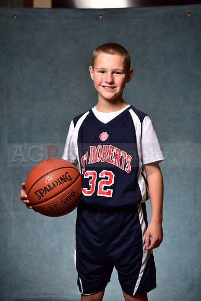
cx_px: 100
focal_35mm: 70
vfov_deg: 28.8
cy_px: 150
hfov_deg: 19.5
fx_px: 586
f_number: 5
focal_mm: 70
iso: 100
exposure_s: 1/200
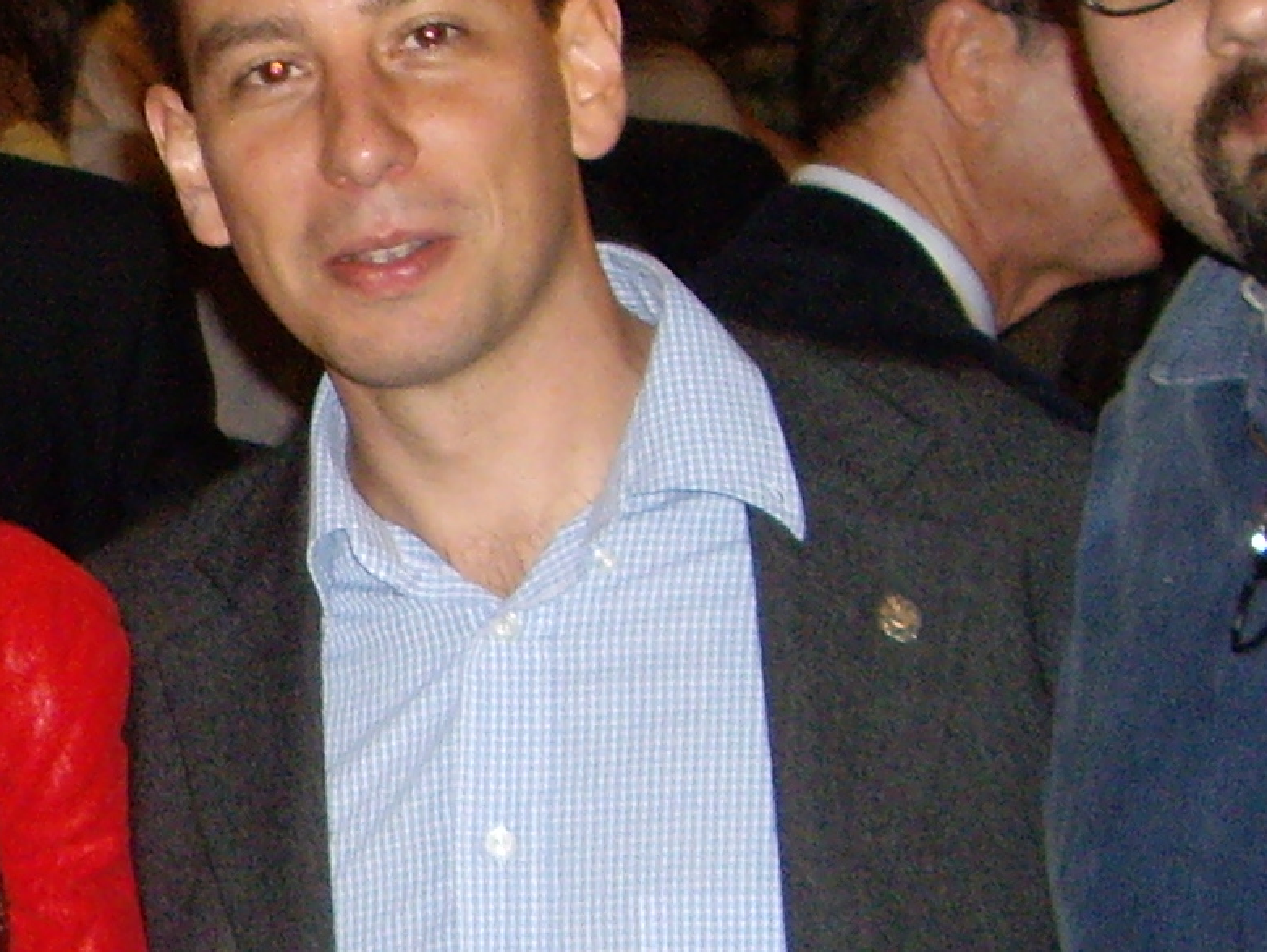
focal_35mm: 149
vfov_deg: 10.0
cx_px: -536
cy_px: 473
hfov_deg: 12.7
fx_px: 5456
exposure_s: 1/40
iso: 200
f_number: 2.7
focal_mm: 6.2
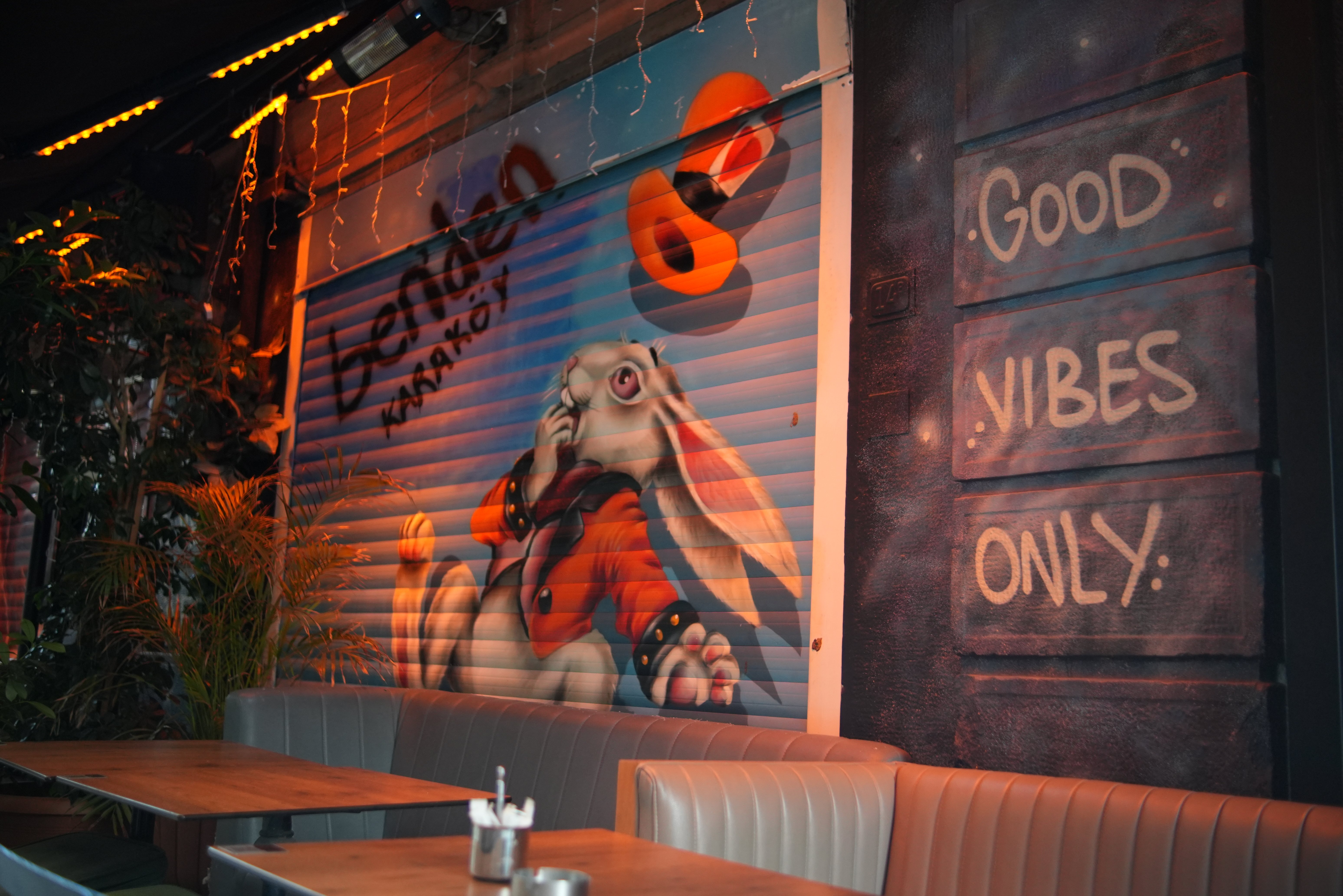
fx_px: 1287
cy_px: 448
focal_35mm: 34
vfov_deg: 38.4
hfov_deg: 55.1
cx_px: 672
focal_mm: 23
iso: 800
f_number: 1.4
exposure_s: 1/320
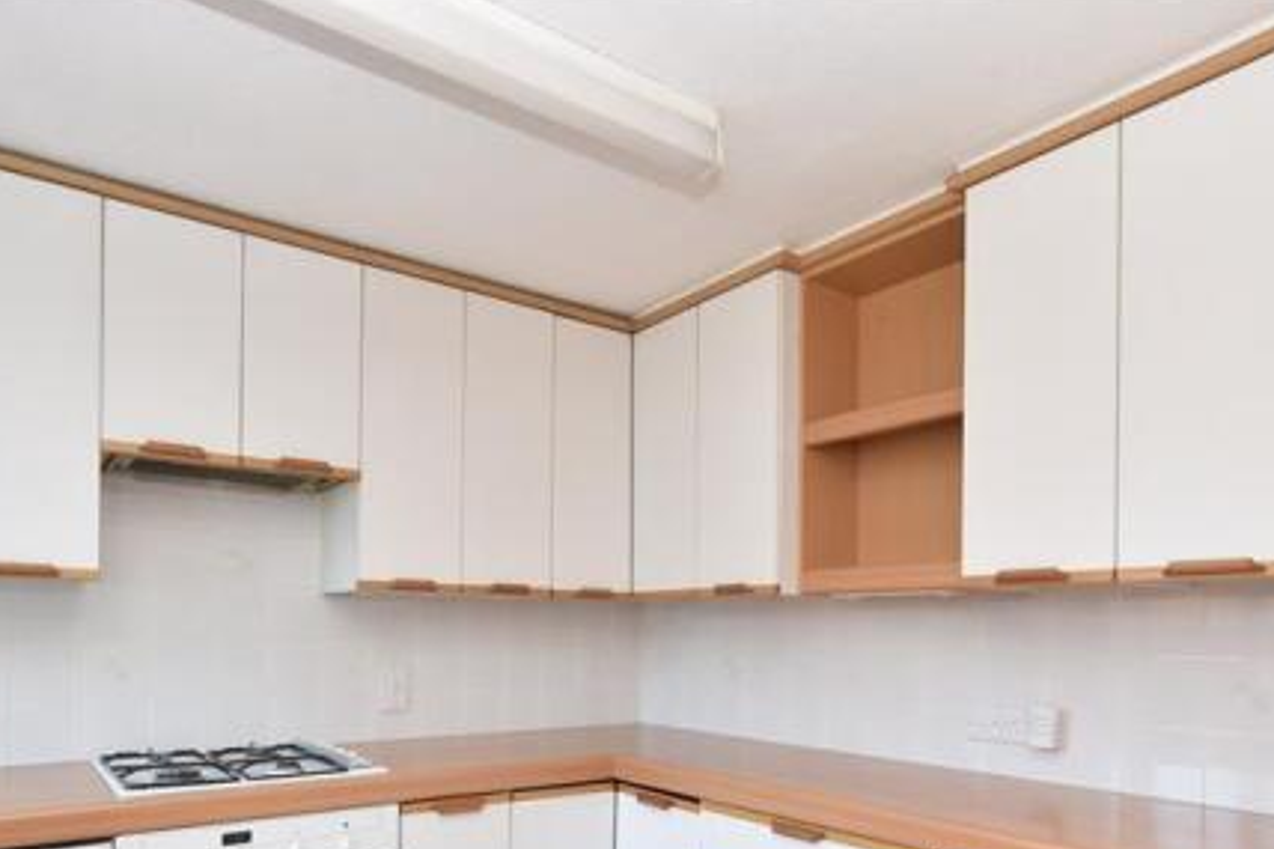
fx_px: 814
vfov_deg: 52.7
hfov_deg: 75.8
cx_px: 563
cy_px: 633
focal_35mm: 23
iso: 400
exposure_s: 1/13
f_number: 8
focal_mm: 10
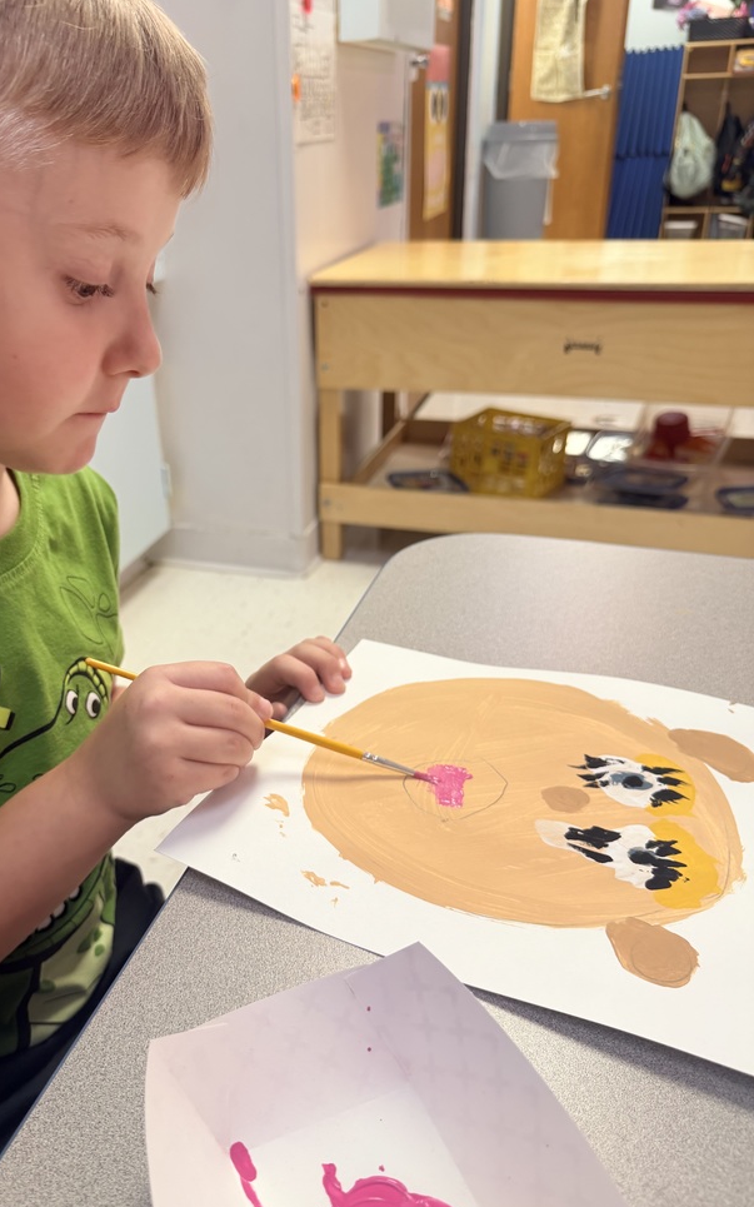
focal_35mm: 27
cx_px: 275
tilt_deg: -29.3
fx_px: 888
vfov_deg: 68.4
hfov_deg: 45.6
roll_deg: +3.5
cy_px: 634
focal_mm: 6.76
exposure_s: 1/60
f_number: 1.78
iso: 100
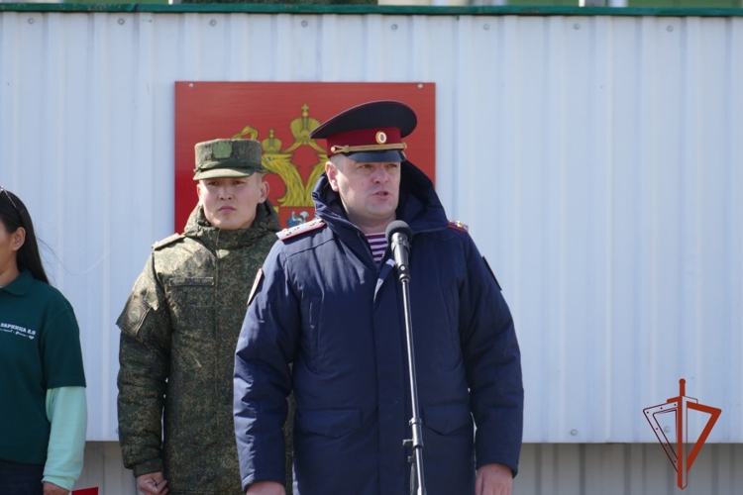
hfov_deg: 5.3
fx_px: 8069
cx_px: 372
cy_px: 248
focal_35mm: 391
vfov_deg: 3.5
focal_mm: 142.53
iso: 125
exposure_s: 1/400
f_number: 4
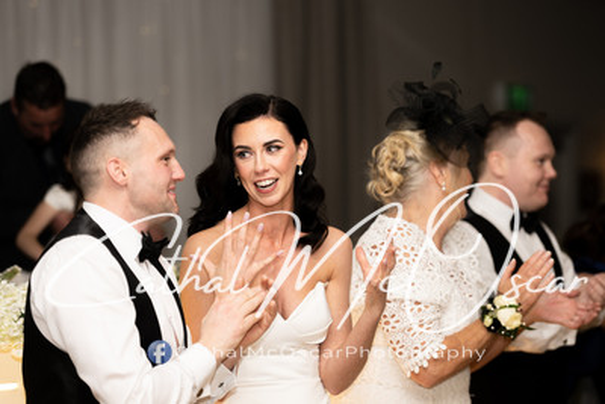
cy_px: 202
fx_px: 2051
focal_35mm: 122
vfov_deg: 11.2
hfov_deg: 16.8
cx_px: 302
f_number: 2.8
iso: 400
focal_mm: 122
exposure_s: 1/200
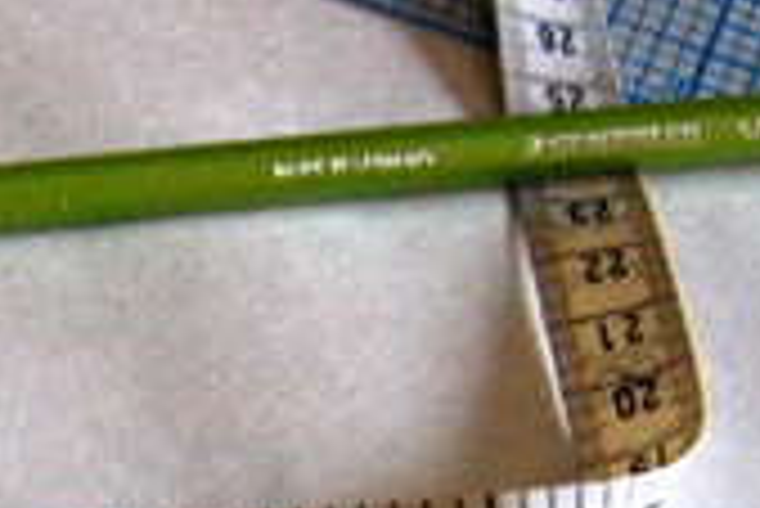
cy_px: 641
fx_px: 2472
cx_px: -274
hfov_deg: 16.4
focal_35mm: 117
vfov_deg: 11.5
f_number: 3.8
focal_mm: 22
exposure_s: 1/60
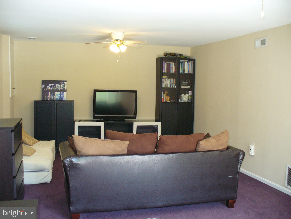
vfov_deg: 38.7
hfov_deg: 50.1
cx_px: 146
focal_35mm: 37
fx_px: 311
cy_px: 110
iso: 160
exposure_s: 1/30
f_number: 2.8
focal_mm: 6.1
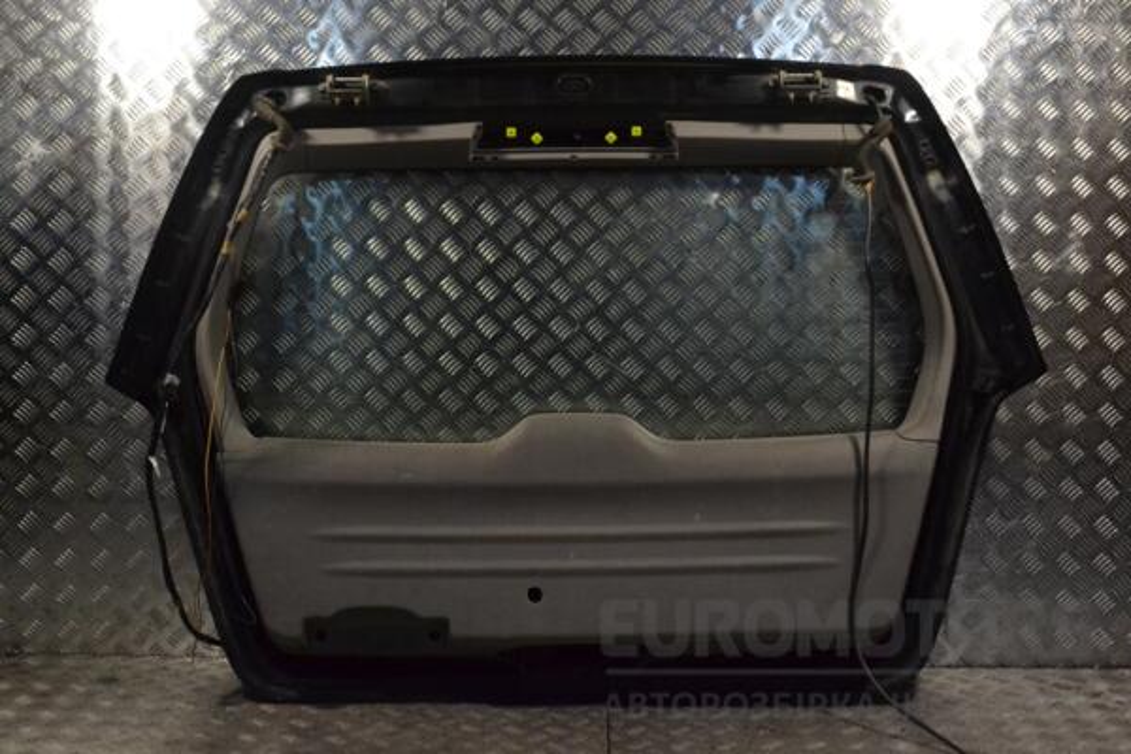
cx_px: 566
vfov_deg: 34.2
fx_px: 1225
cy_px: 377
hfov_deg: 49.6
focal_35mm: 39
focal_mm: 26
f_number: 10
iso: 3200
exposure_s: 1/400
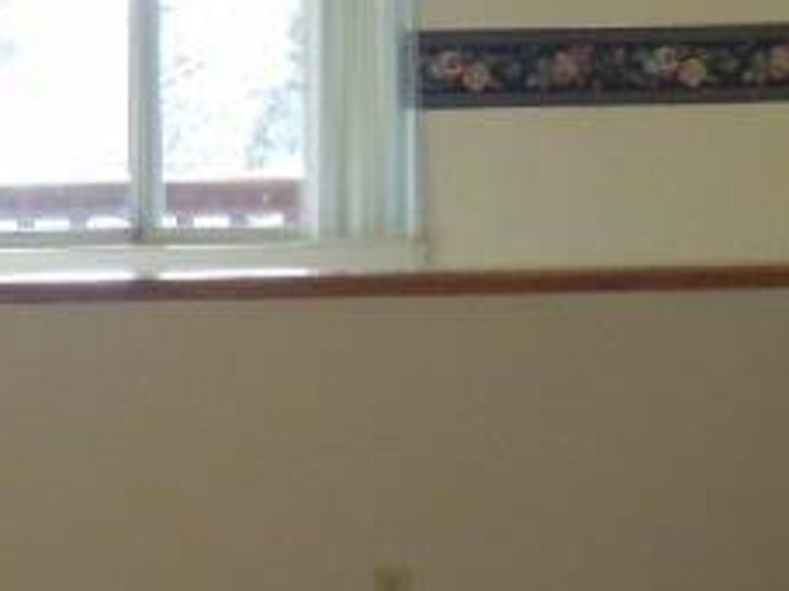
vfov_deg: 10.7
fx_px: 3168
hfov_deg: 13.8
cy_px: 432
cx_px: -125
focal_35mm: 139
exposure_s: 1/30
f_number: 3.6
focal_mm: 5.6
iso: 220
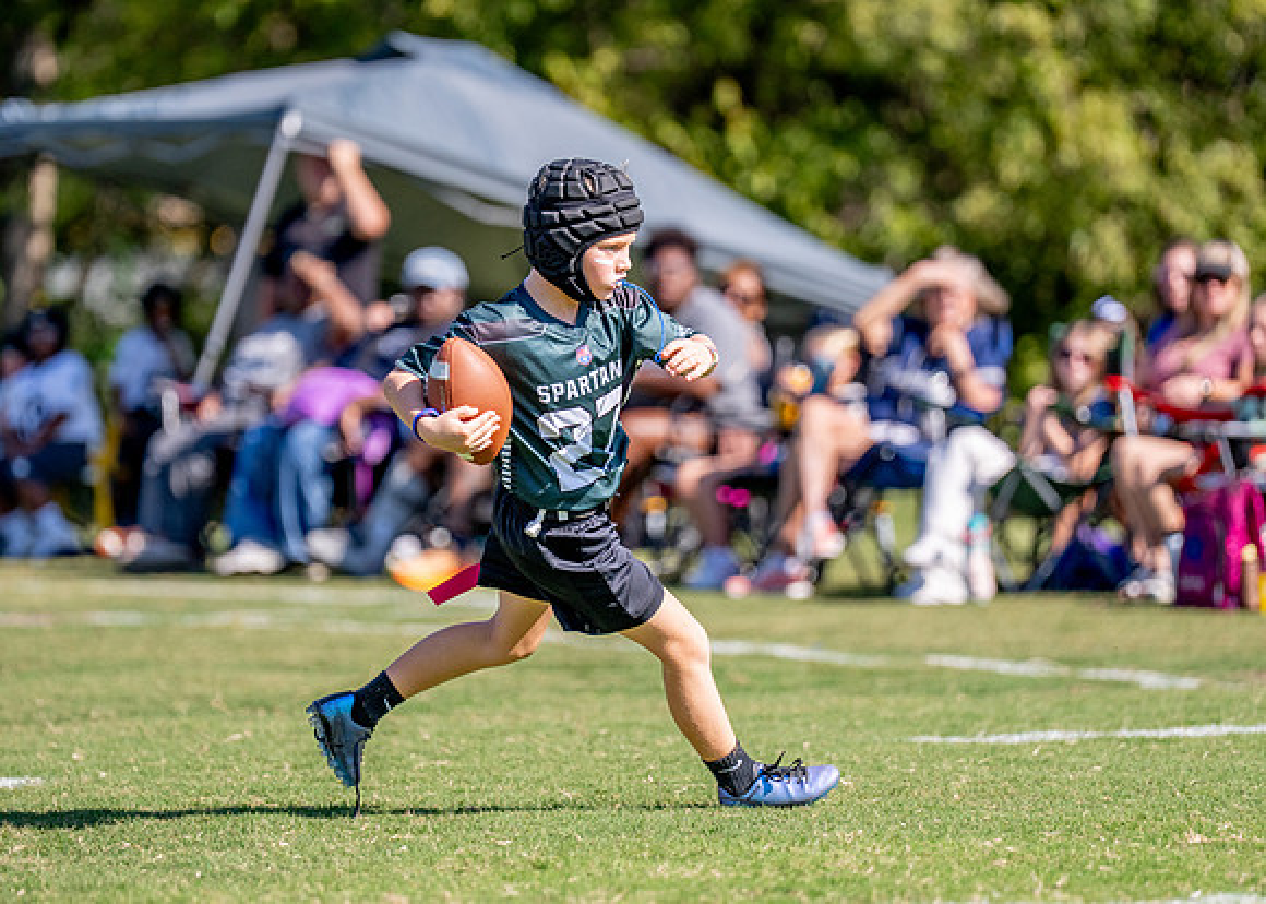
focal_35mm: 230
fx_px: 8253
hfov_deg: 8.8
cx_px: 550
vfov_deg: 6.3
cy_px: 384
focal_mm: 170
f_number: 2.8
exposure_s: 1/5000
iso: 250
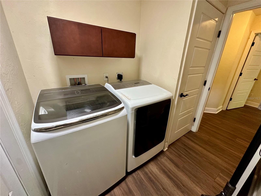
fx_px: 106
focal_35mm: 14
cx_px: 130
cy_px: 98
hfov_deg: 102.1
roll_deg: -2.2
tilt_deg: -20.6
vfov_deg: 85.7
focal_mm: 2.22
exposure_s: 1/60
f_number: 2.2
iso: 250
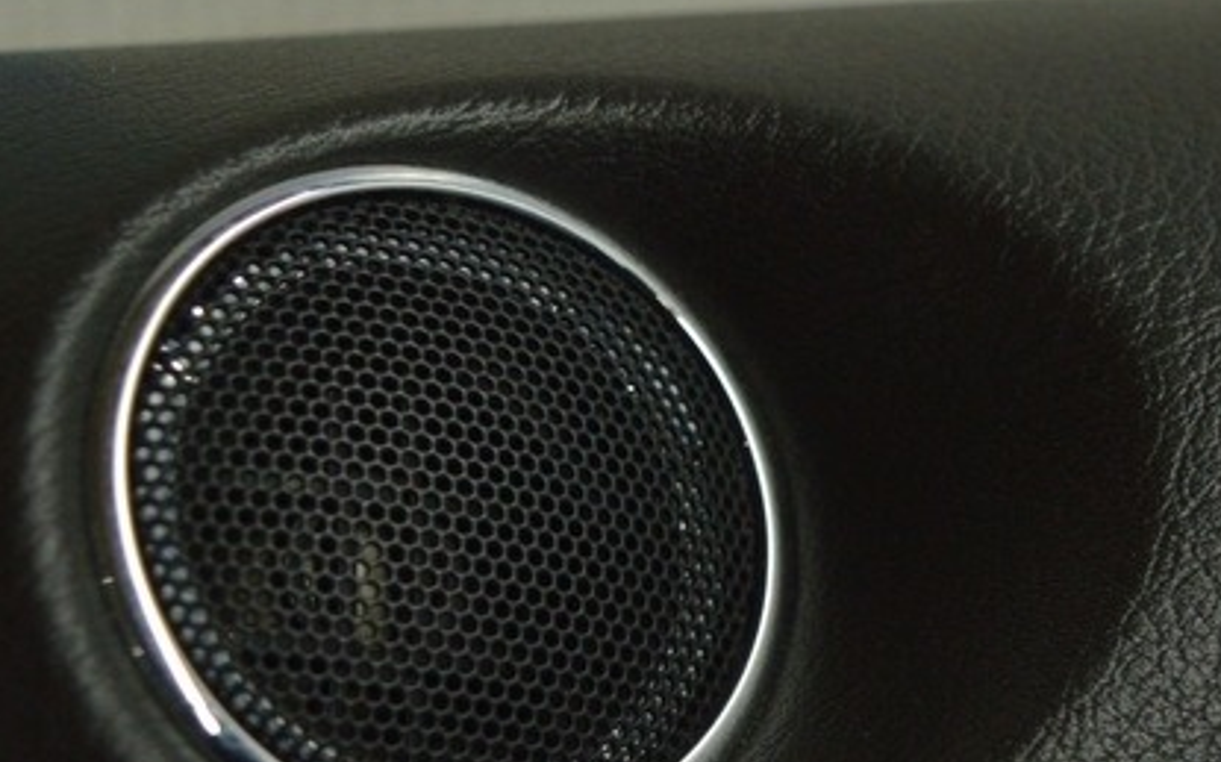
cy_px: 587
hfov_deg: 24.9
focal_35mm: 83
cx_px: 588
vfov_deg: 15.6
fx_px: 2761
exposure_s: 1/100
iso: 400
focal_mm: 22
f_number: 3.8
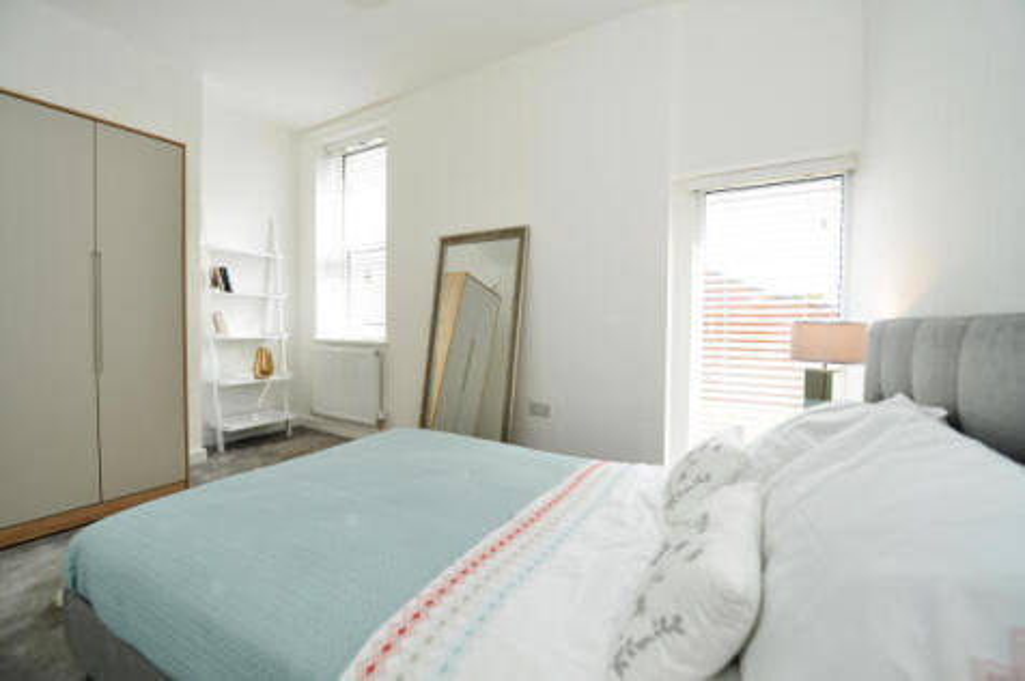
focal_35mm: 14
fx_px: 398
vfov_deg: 81.0
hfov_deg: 104.3
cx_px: 512
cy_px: 340
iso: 100
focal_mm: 14
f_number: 3.5
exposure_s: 1/100
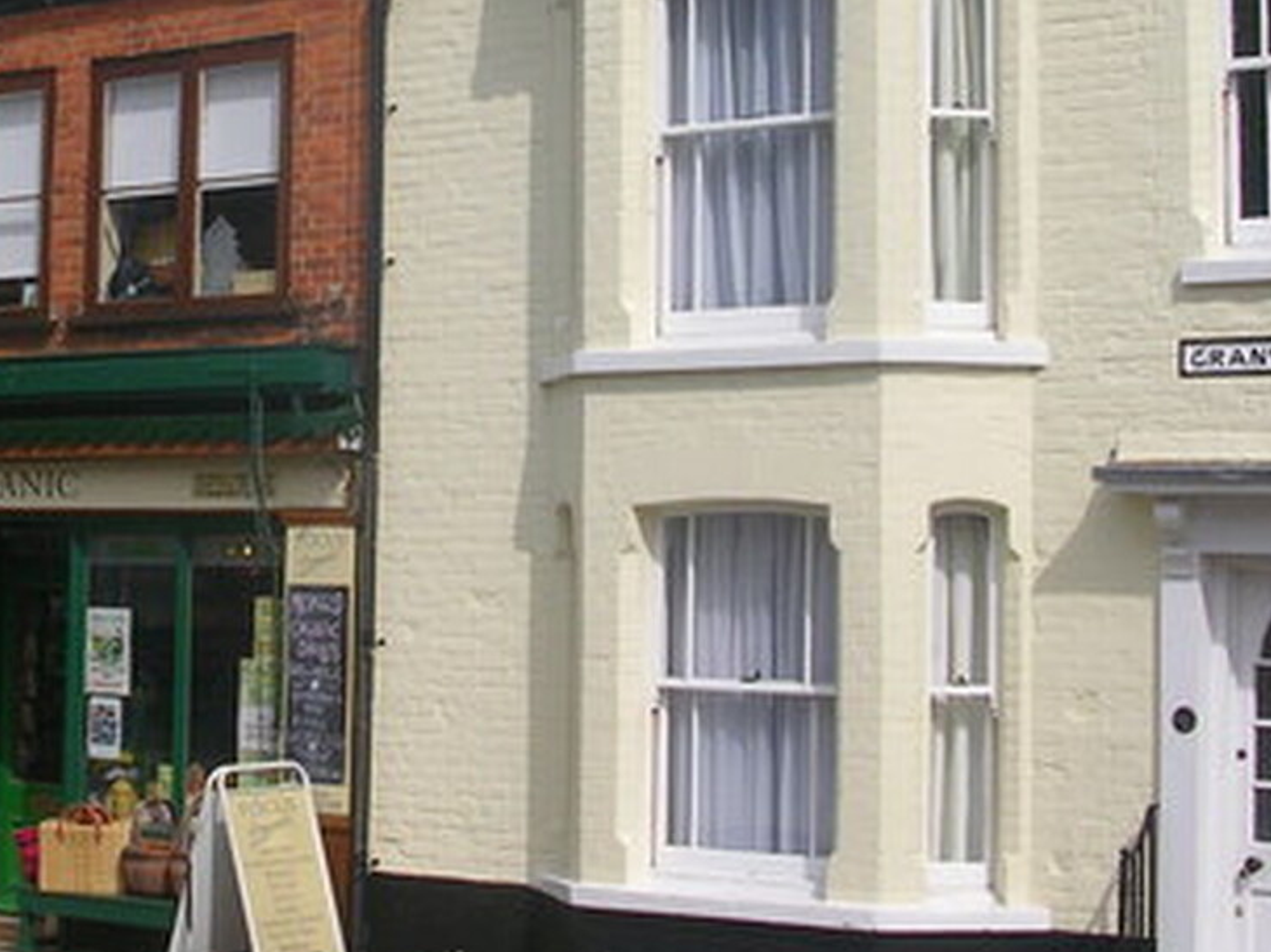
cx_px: 275
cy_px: 249
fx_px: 2936
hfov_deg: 24.1
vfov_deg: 18.3
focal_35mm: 80
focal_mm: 5.8
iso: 50
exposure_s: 1/494
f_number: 5.6
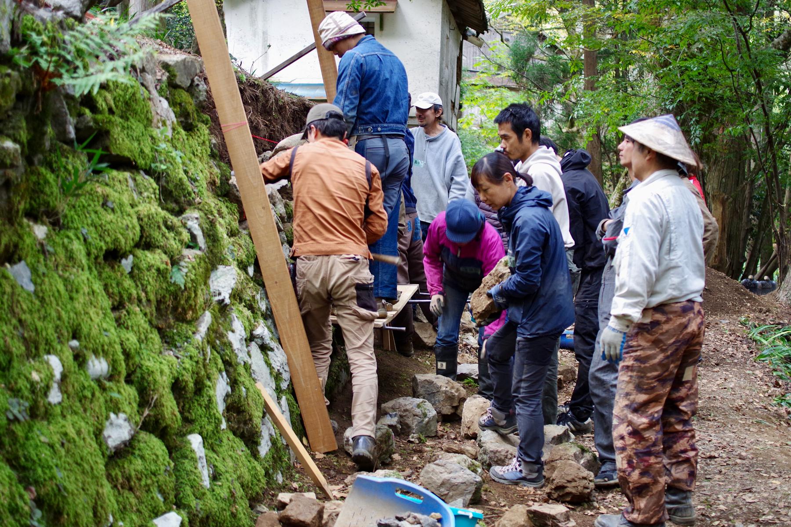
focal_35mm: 52
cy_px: 264
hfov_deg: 37.9
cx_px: 396
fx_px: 1153
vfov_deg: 25.8
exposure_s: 1/60
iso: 800
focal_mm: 35
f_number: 2.8
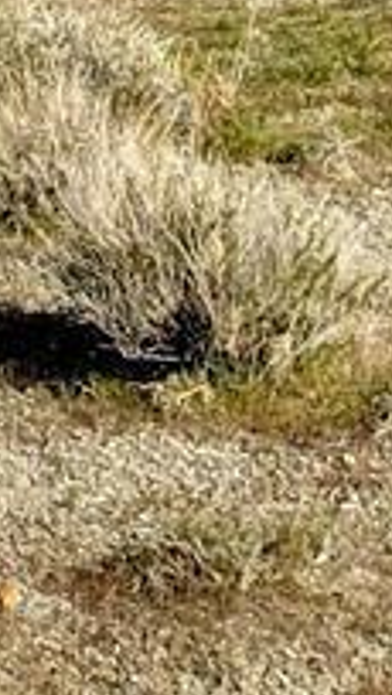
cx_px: -682
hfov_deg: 5.8
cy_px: -1090
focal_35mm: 200
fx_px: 3690
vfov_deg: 9.4
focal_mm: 4.7
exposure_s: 1/770
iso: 100
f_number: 2.2
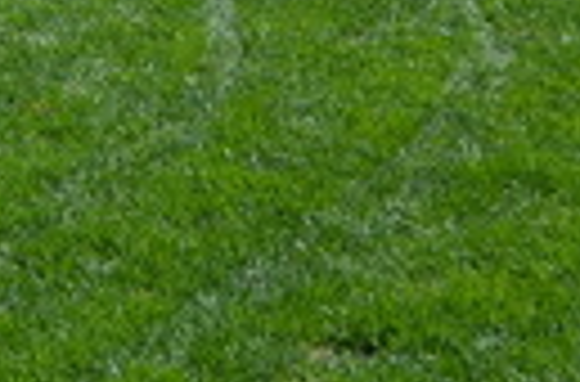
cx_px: -782
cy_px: -413
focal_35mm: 194
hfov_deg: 9.5
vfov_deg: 6.8
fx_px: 3114
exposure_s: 1/250
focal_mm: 26
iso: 140
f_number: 8
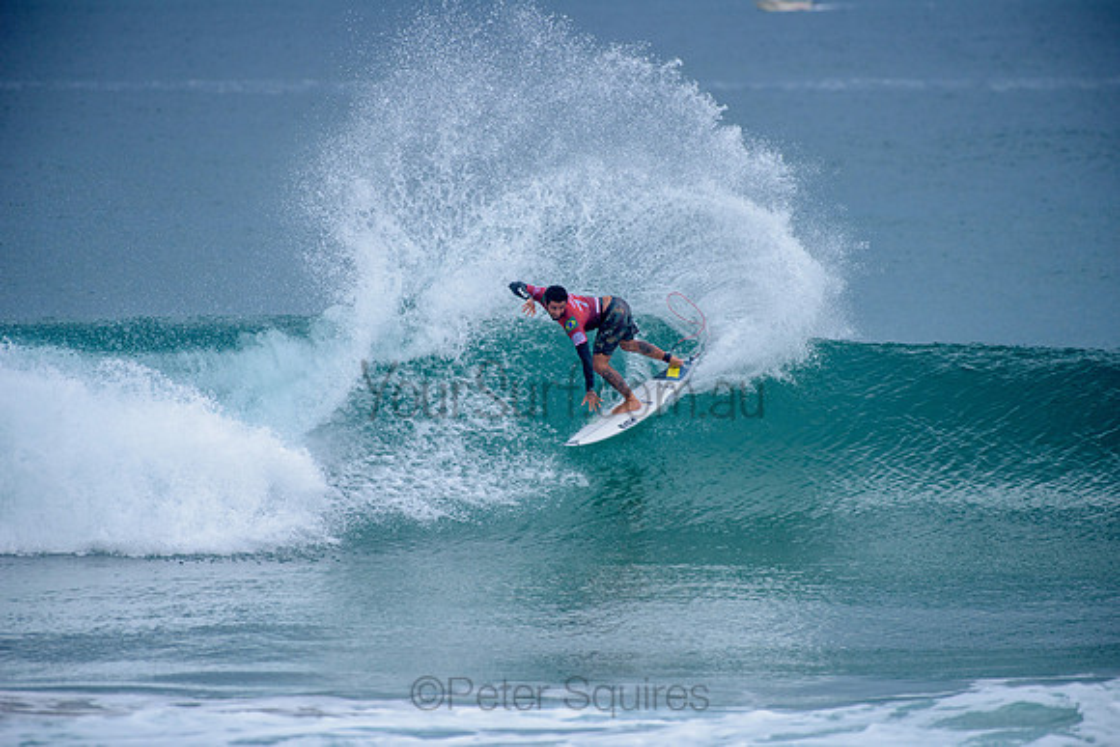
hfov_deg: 4.1
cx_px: 560
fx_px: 15558
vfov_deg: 2.8
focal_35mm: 500
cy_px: 374
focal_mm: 500
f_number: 5.6
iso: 360
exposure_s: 1/2000
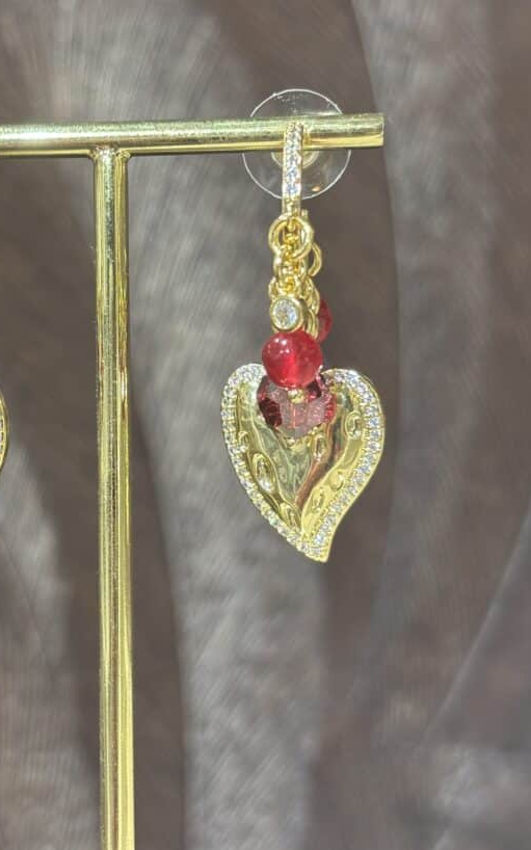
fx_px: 1598
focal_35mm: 69
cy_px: 366
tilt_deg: -1.5
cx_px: 137
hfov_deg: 18.7
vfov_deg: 29.7
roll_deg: +0.1
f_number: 1.6
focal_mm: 5.96
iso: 64
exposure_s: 1/50
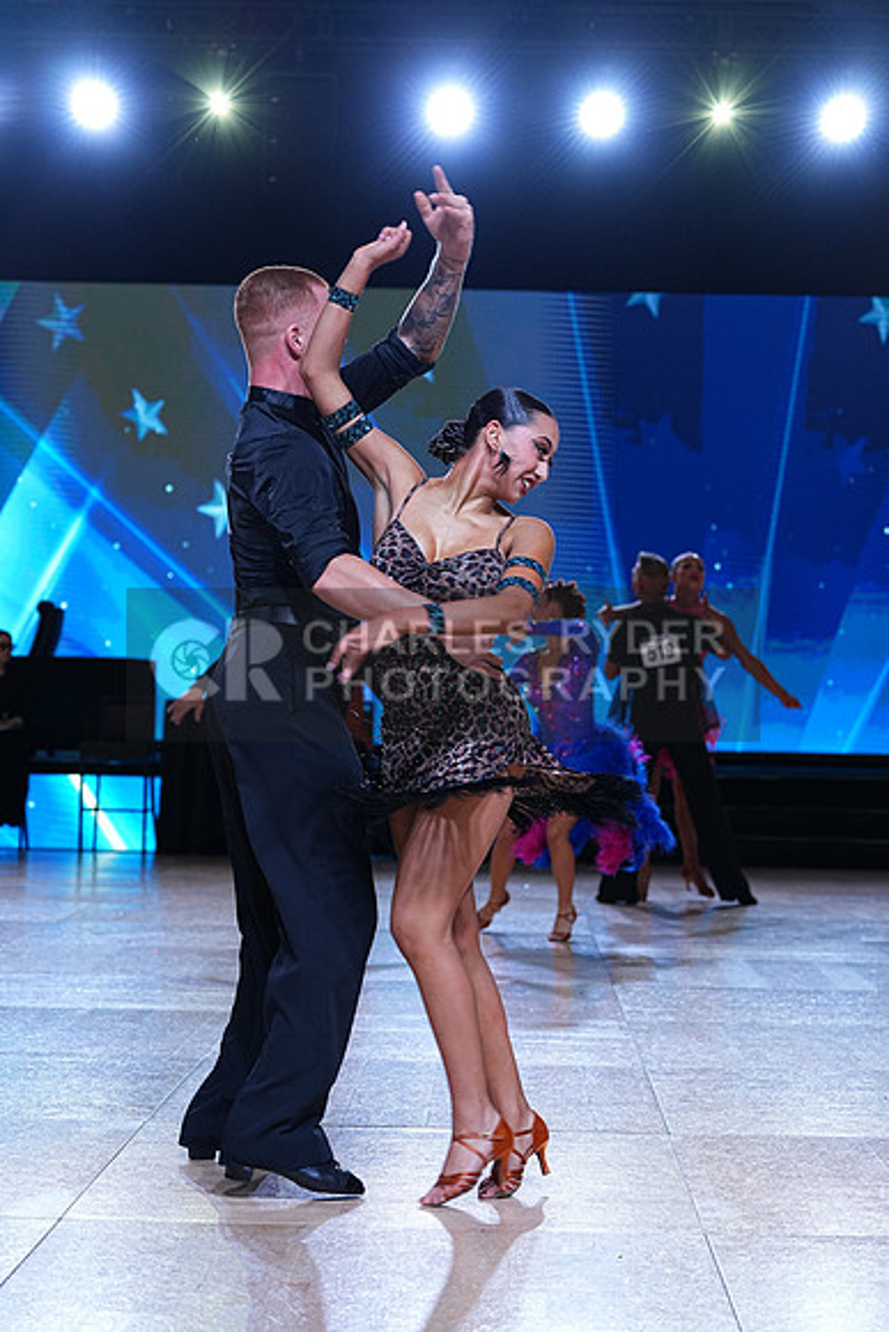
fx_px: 2591
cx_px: 444
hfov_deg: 19.5
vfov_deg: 28.8
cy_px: 666
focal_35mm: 70
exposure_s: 1/400
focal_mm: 70
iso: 640
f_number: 4
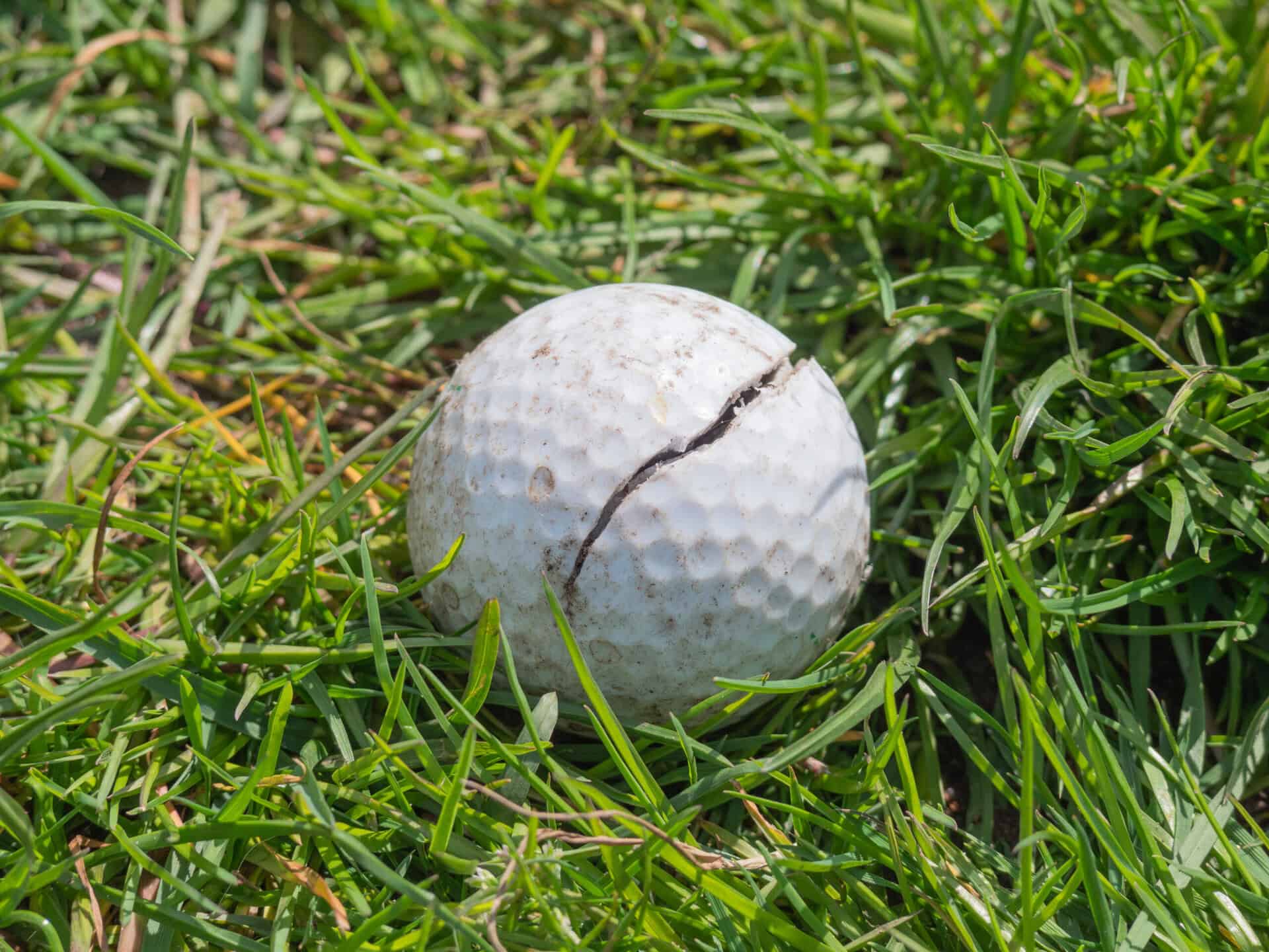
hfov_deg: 4.0
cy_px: 476
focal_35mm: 500
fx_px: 18330
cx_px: 634
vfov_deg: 3.0
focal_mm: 250
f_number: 8
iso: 100
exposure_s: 1/400
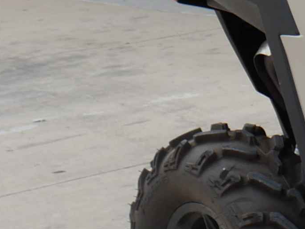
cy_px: 39
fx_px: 2000
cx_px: 774
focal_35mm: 227
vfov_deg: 6.5
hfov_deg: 8.0
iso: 200
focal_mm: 17
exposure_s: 1/200
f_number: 5
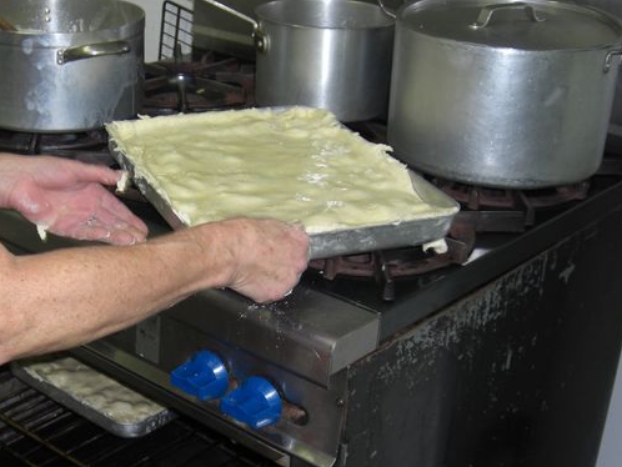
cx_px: 176
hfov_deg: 31.3
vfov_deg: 23.9
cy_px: 336
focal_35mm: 61
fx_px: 1097
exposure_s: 1/60
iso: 100
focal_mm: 7.9
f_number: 2.8
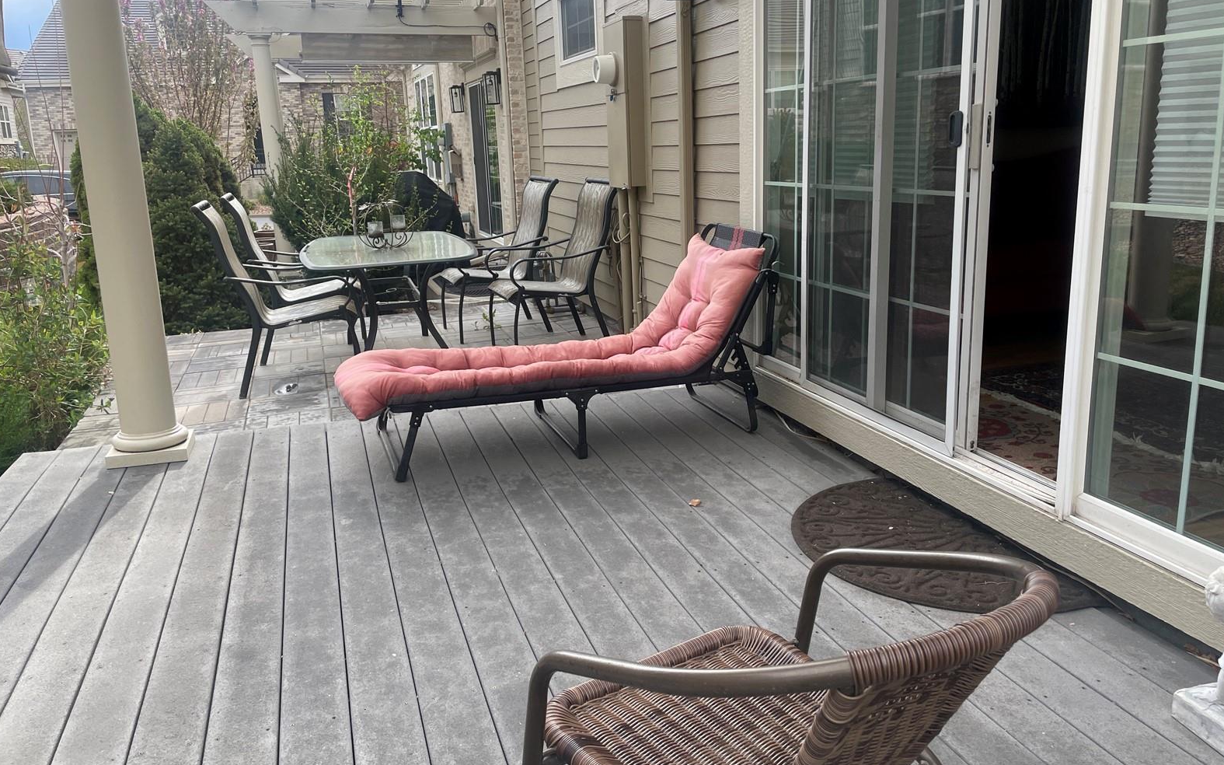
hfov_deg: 66.5
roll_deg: +2.7
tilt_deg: -12.3
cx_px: 613
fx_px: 934
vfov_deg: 44.5
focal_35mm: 28
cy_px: 363
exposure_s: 1/496
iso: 32
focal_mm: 4.2
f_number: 1.6
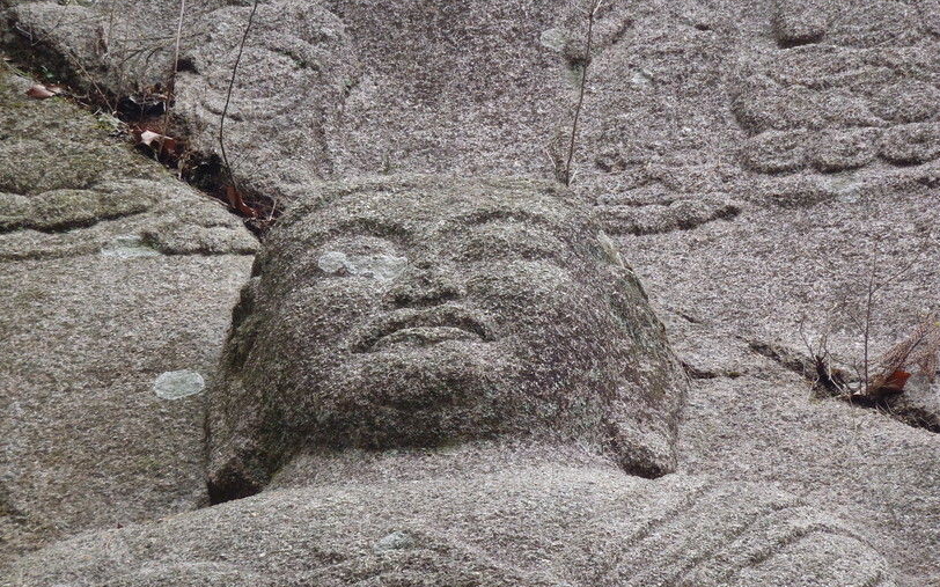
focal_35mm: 149
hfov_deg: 14.0
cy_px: 318
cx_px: 471
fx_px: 3816
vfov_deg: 8.8
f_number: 5.9
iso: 200
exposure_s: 1/50
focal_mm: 25
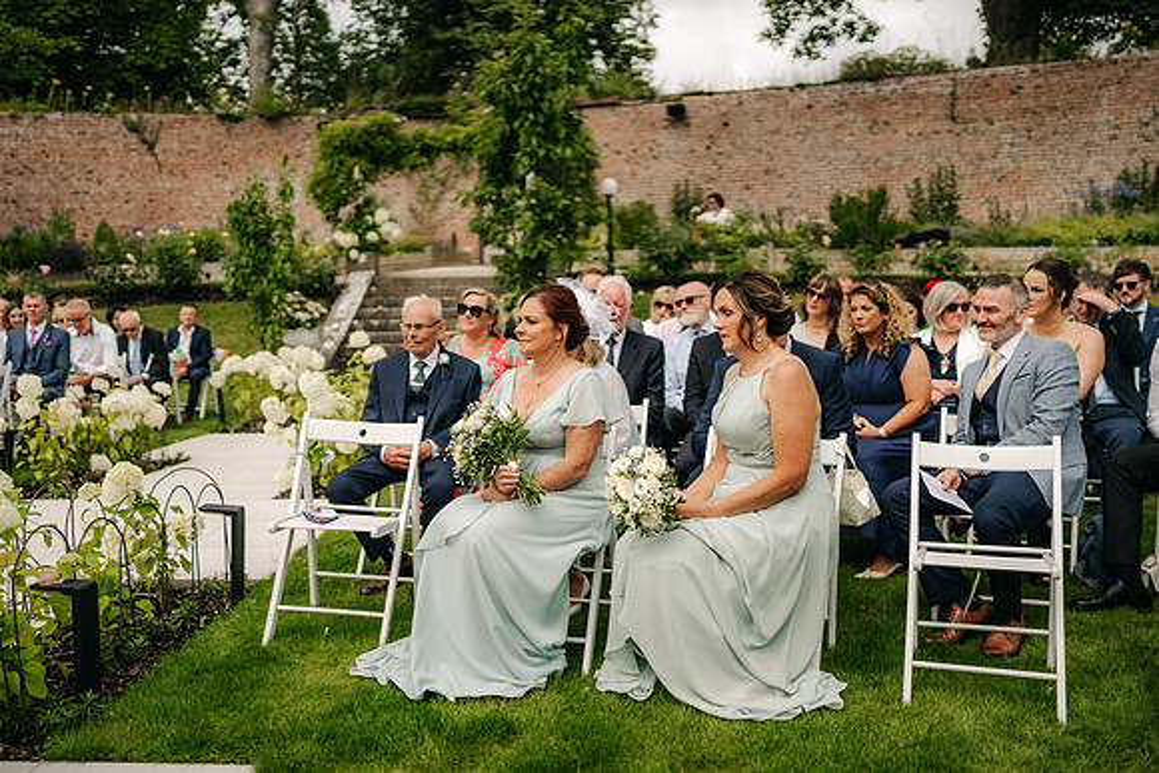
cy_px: 386
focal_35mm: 35
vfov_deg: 37.9
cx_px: 580
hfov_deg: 54.4
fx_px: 1127
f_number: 1.4
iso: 100
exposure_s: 1/8000
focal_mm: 35
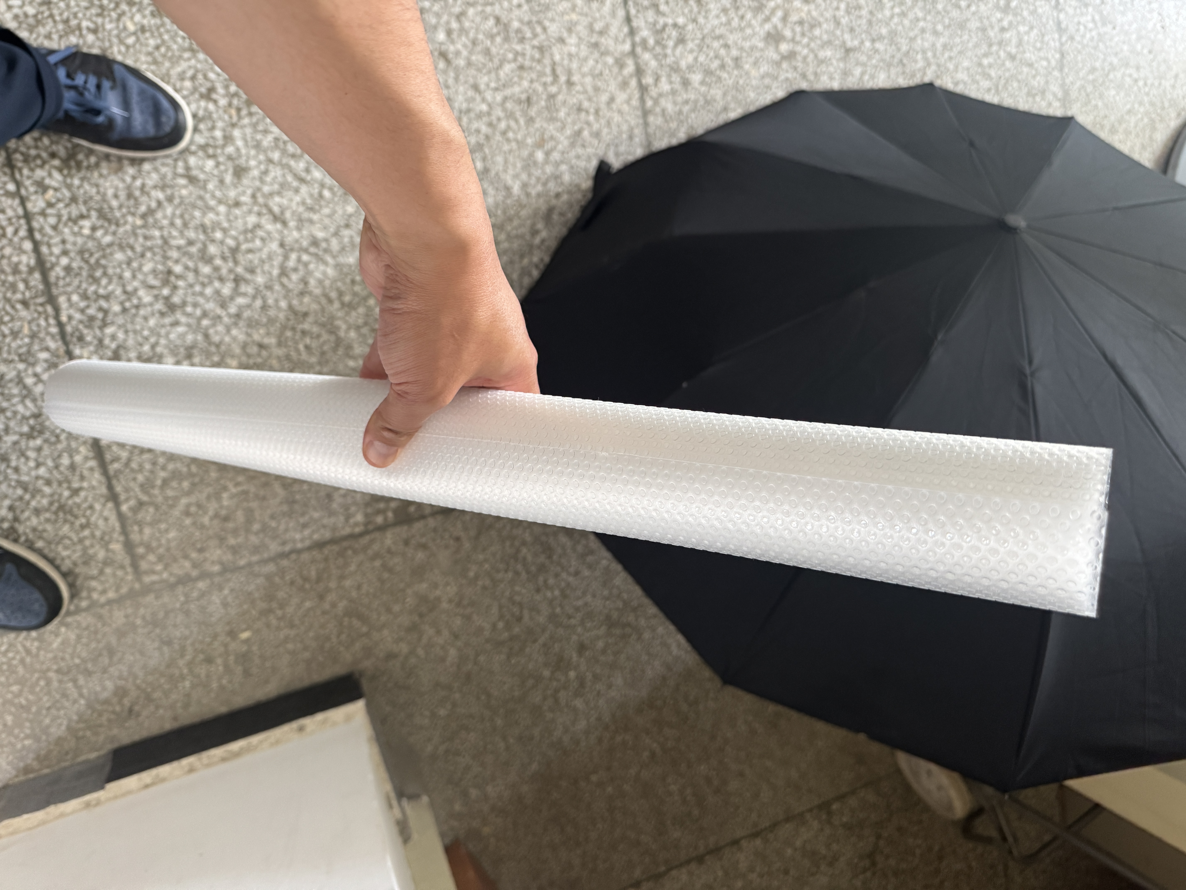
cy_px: 445
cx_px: 593
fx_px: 822
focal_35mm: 24
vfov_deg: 56.8
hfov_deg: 71.6
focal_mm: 6.76
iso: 320
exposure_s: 1/60
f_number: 1.78
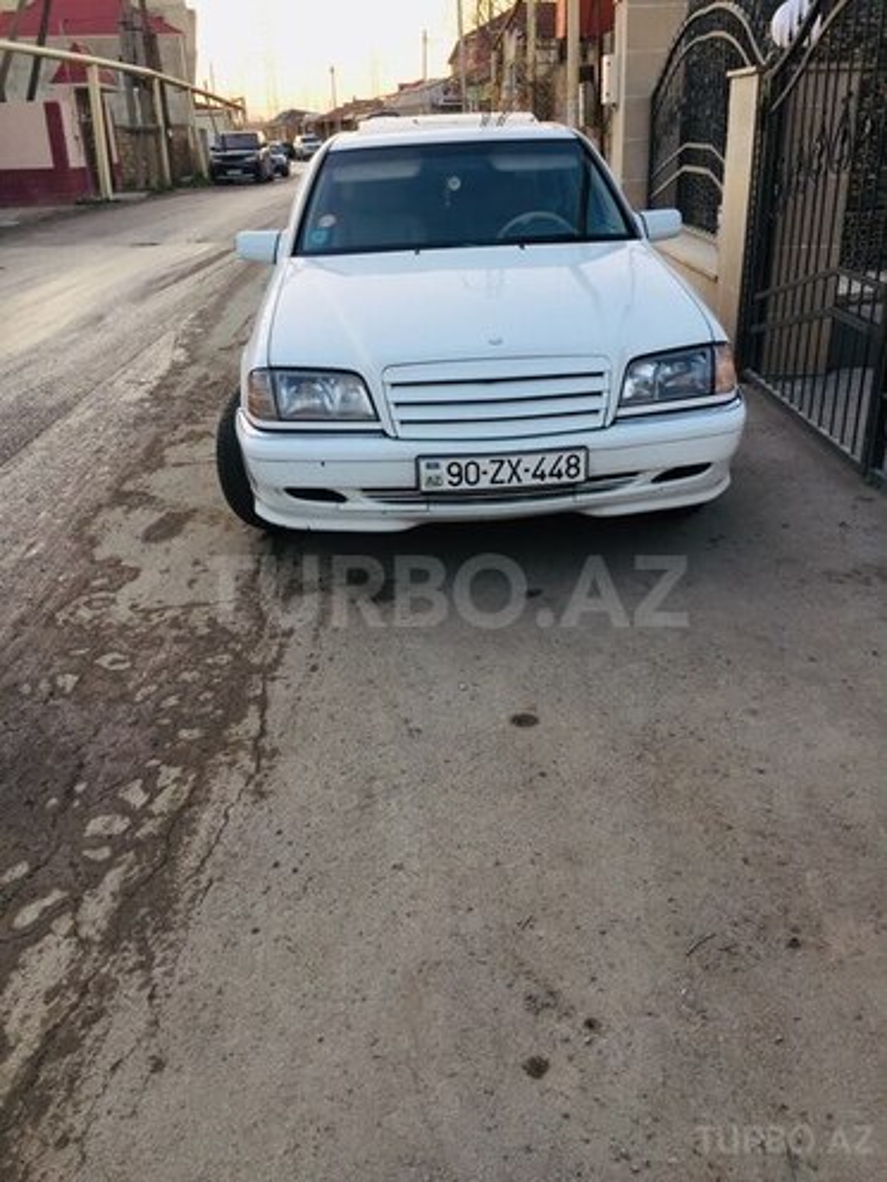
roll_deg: +2.2
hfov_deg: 48.2
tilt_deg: -24.3
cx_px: 444
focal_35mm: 29
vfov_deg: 61.7
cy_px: 591
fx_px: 991
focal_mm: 4.15
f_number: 2.2
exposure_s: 1/100
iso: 32
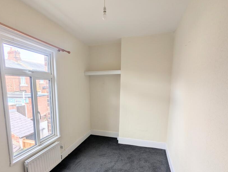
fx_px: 132
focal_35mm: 20
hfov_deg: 81.2
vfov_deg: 65.3
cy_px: 106
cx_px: 99
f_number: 2.2
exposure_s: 1/199
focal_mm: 2.35
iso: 52
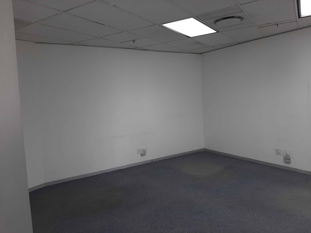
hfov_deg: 65.3
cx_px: 156
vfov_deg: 51.4
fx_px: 243
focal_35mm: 27
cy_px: 116
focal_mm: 3.93
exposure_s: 1/50
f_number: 1.7
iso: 64
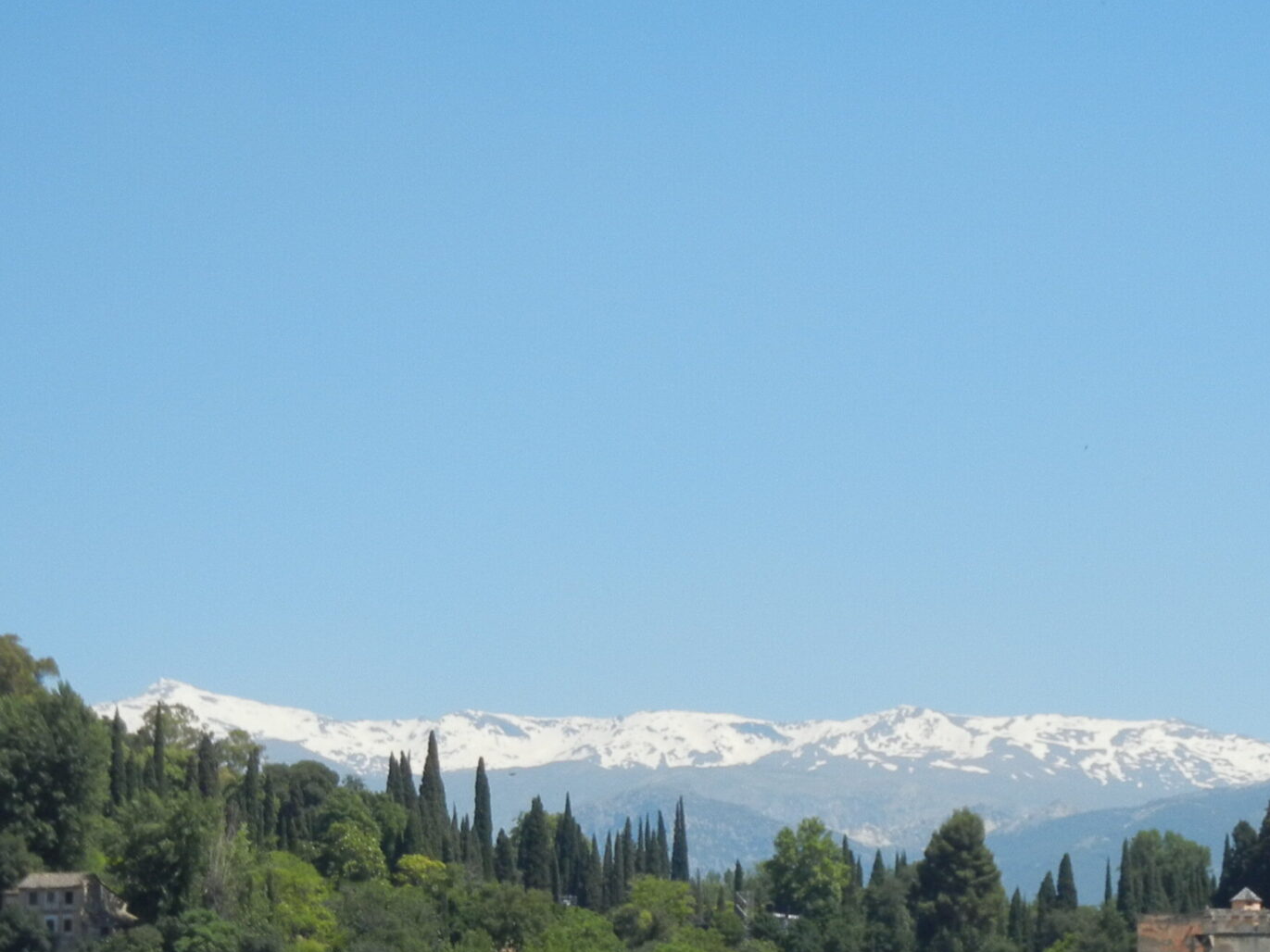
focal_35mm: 127
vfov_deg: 11.6
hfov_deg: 15.4
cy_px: 763
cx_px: 993
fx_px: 4659
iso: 160
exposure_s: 1/282
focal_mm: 12.2
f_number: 8.2
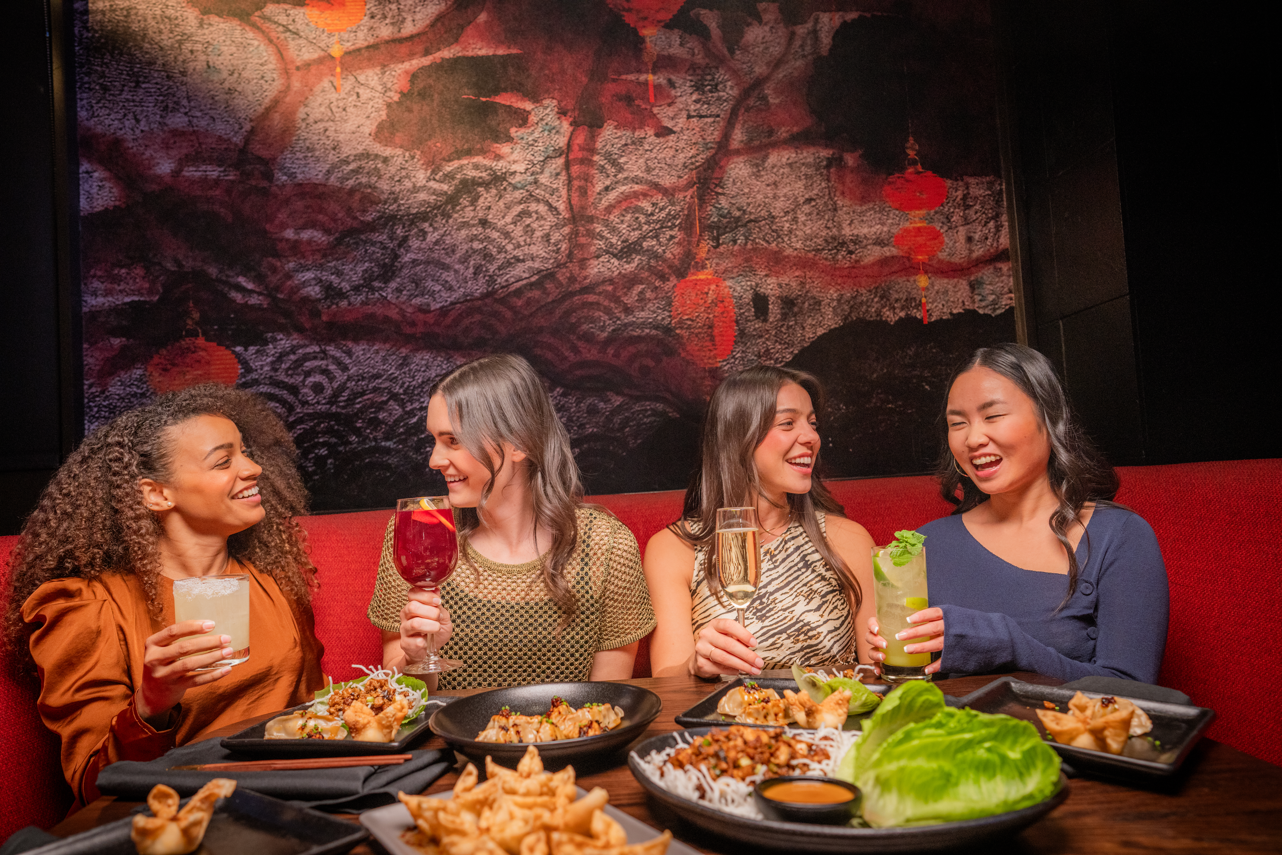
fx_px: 855
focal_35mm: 24
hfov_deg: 73.7
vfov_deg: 53.1
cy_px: 428
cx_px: 641
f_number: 3.5
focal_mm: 24
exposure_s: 1/250
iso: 1250
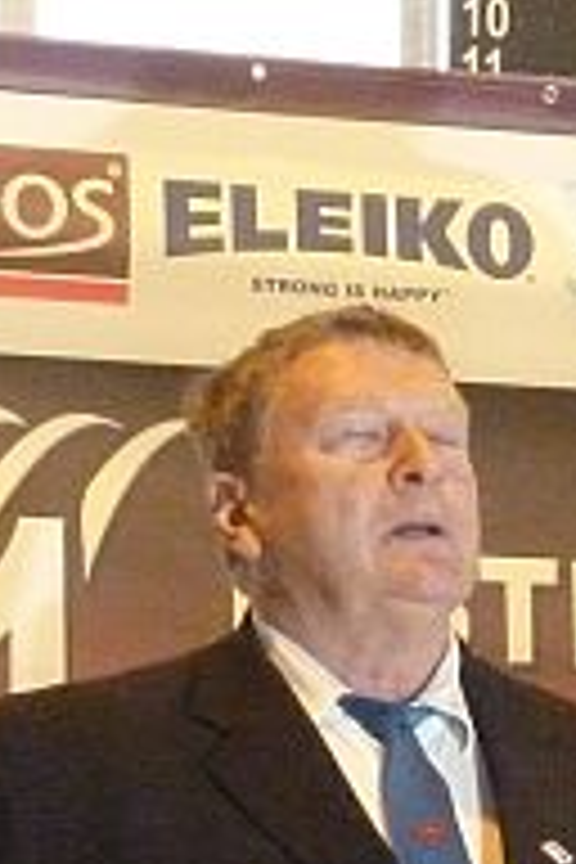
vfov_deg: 6.8
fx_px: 7271
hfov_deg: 4.4
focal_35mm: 303
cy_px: 914
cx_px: 1688
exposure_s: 1/60
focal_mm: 12.5
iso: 1000
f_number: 5
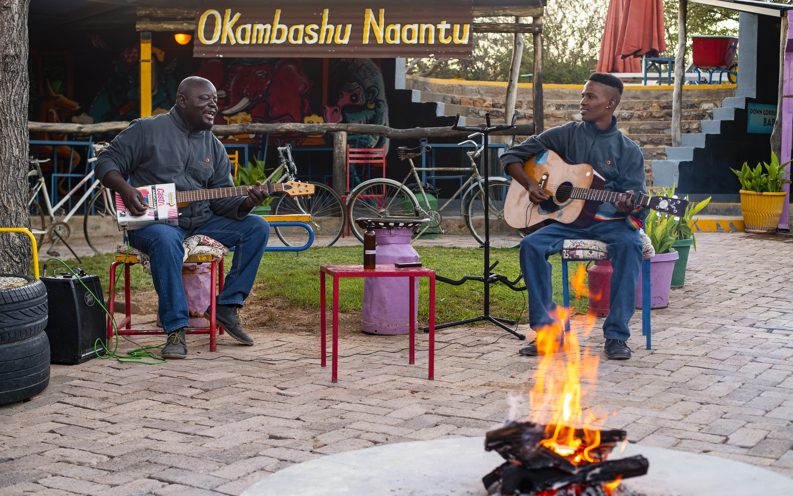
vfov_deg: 25.3
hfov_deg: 39.6
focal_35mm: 51
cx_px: 396
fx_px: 1102
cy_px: 244
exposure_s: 1/125
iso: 500
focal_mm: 50
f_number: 4
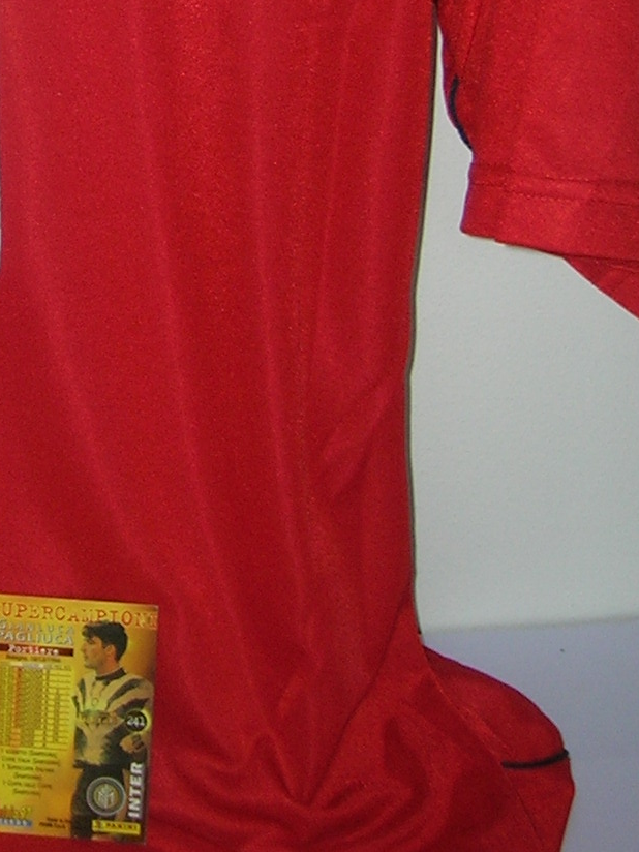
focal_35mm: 107
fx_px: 2634
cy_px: -174
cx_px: -216
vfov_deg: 17.5
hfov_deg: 13.3
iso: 50
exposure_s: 1/60.1
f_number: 2.9
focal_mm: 5.7
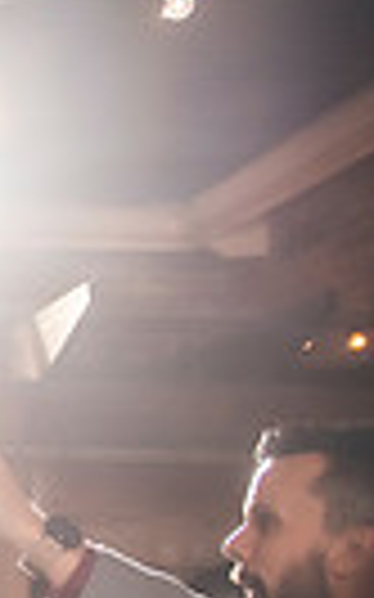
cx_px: -897
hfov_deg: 8.9
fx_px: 1747
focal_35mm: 107
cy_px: 771
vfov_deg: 18.2
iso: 1000
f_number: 2.8
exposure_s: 1/200
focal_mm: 24
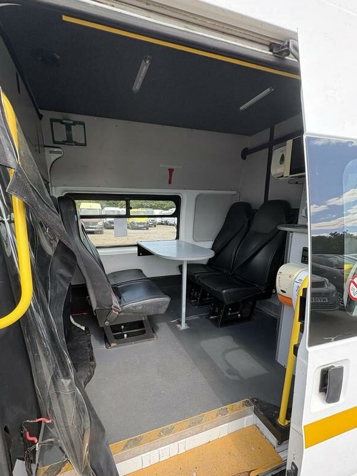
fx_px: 220
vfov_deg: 94.2
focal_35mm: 16
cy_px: 260
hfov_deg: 77.9
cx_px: 163
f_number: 2.2
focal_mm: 2.22
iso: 64
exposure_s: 1/206
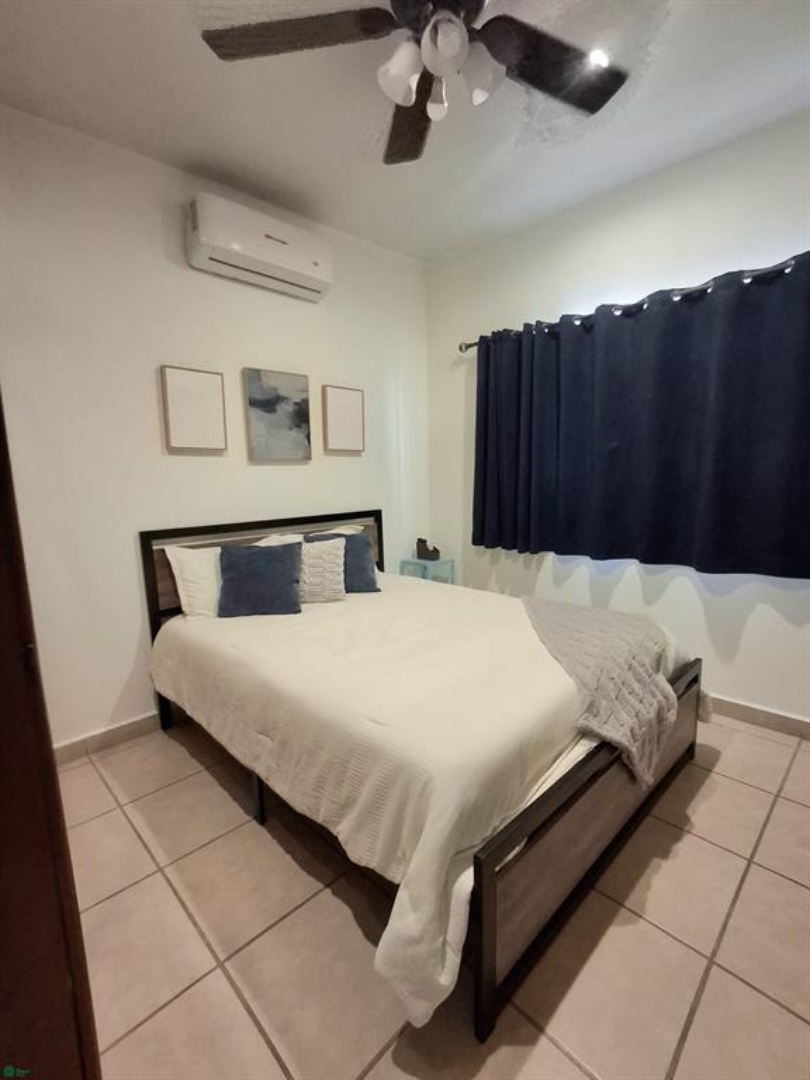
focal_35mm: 16
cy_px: 540
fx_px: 499
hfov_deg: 78.1
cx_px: 405
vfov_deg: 94.5
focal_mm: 1.64
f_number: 2.2
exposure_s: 1/24
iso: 400
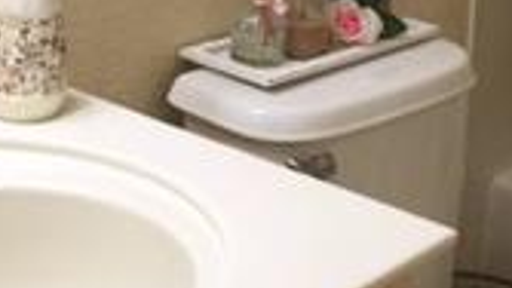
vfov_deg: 9.5
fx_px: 1643
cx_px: 224
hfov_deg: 17.7
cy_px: -227
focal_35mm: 121
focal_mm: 4.15
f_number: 2.2
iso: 32
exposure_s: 1/15
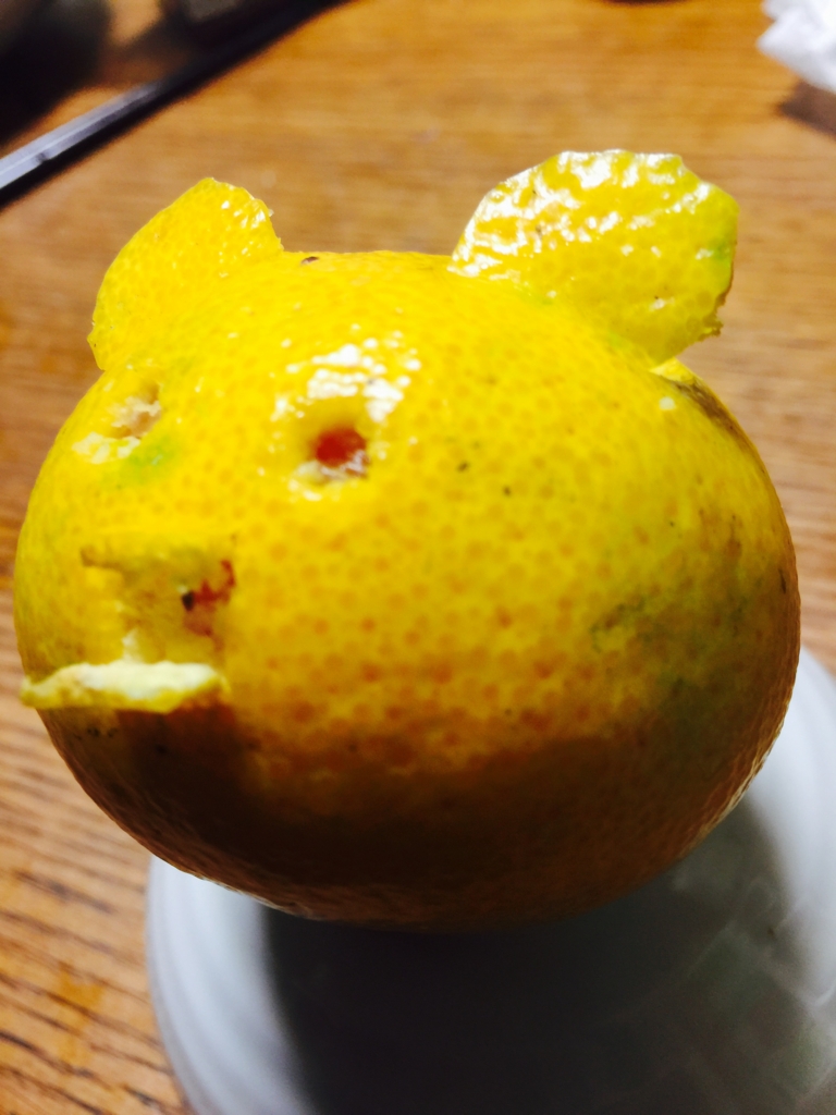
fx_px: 934
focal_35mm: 29
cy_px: 558
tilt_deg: -49.8
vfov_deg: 61.7
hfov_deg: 48.2
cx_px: 418
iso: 50
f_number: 2.2
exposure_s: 1/15
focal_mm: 4.15
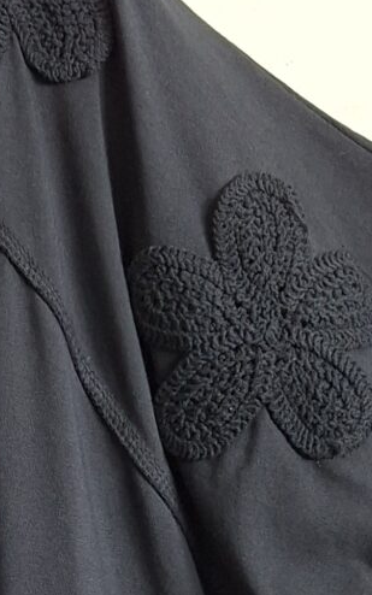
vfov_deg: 19.4
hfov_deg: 11.8
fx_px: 1637
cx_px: -341
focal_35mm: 101
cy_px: 718
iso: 320
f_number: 1.8
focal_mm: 5.54
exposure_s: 1/33
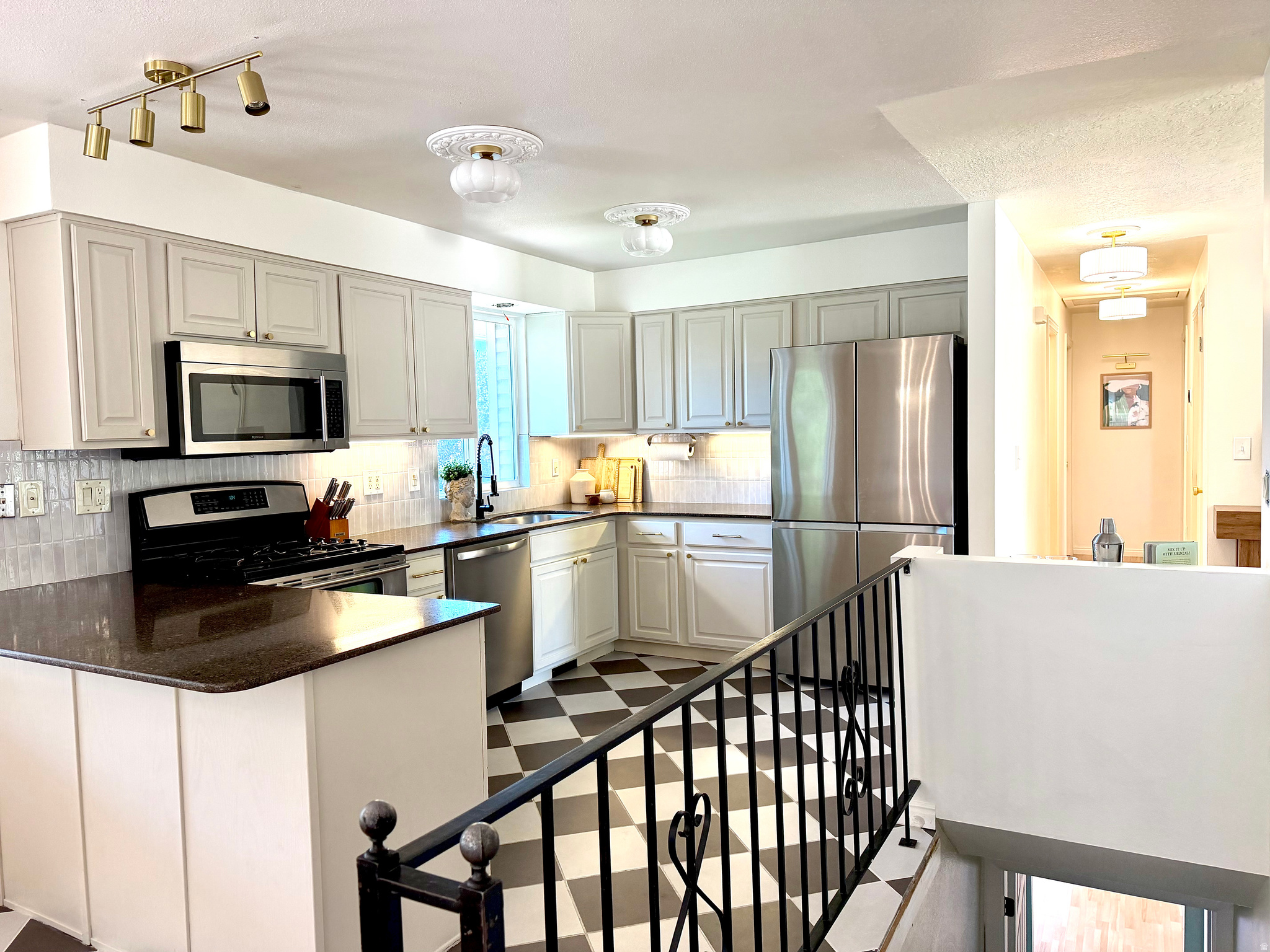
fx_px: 881
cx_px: 635
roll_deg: +0.8
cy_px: 476
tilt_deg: -3.6
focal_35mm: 24
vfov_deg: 56.8
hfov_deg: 71.6
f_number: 1.78
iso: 160
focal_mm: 6.76
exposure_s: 1/133
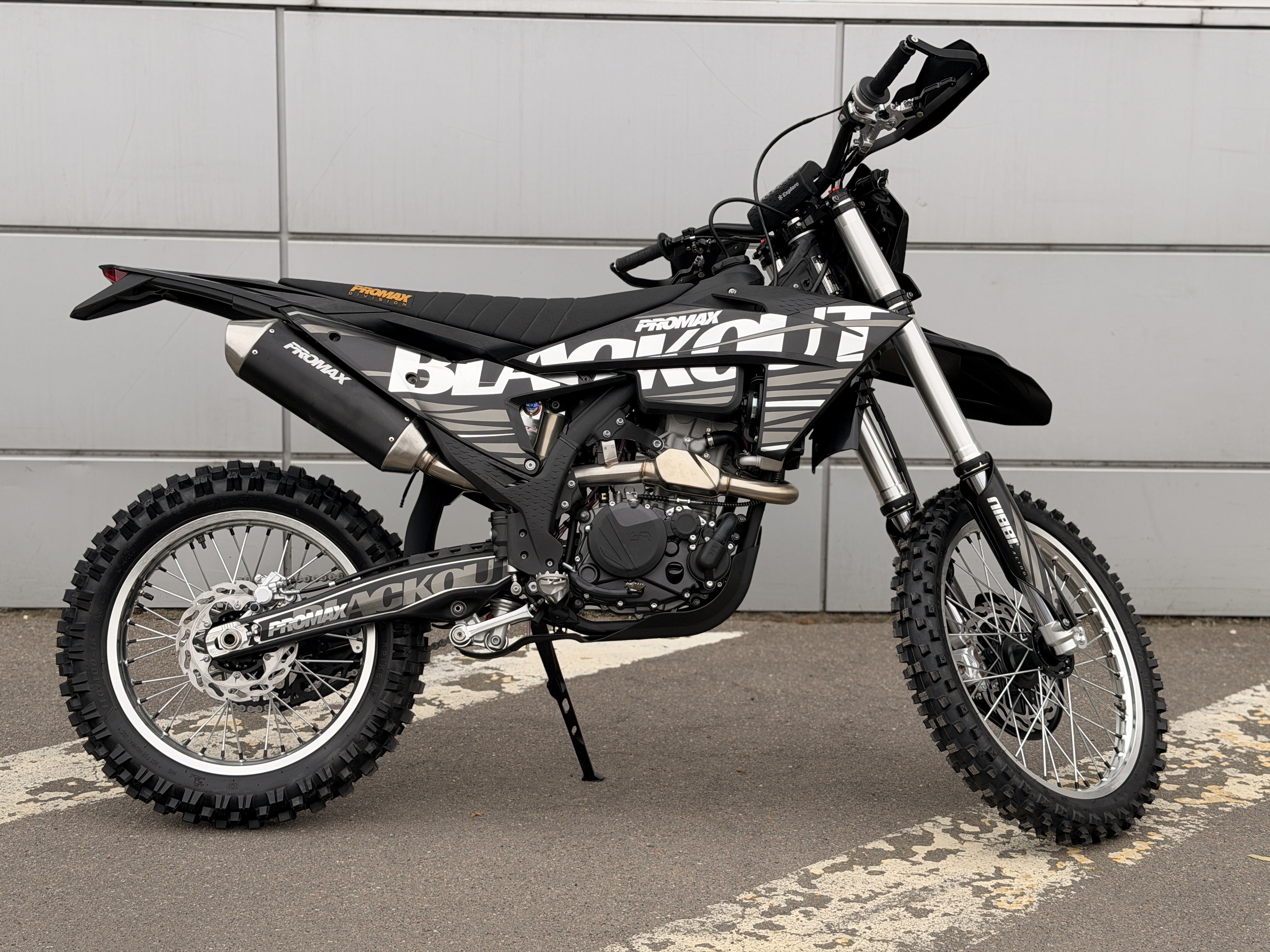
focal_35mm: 48
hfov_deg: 39.7
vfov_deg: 30.3
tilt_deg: -6.0
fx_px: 1761
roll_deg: -1.1
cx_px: 635
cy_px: 476
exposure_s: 1/875
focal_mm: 6.76
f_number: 1.78
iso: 64
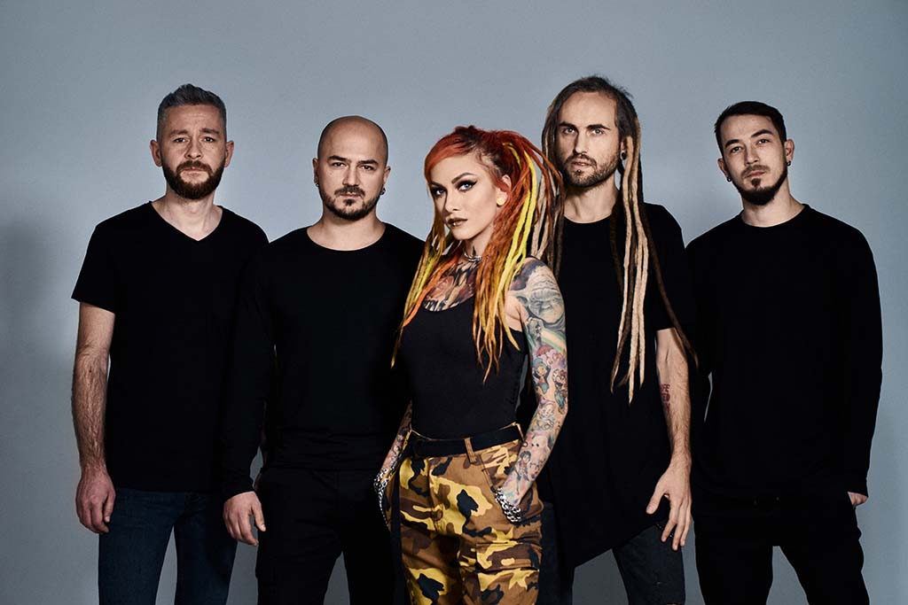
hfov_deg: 20.4
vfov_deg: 13.7
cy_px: 302
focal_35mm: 100
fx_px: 2522
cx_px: 454
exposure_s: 1/80
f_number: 7.1
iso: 50
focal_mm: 100
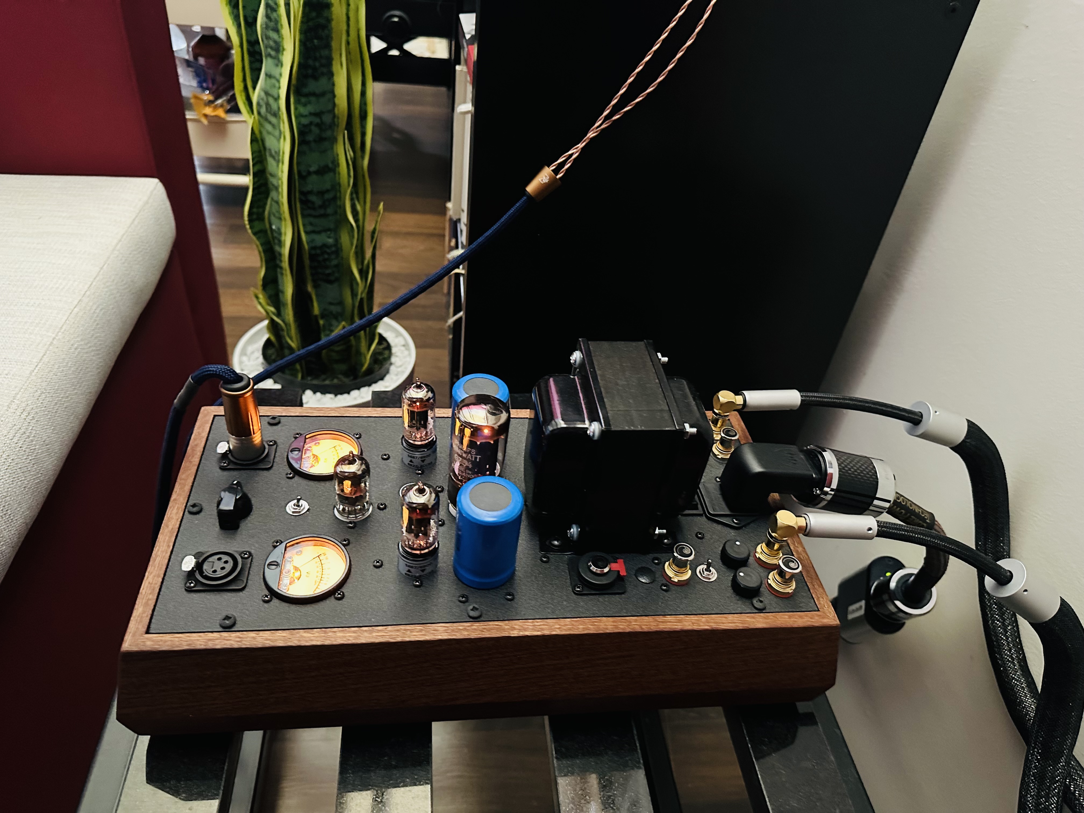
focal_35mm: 24
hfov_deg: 71.6
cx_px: 542
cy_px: 406
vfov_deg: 56.8
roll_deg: -7.6
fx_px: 752
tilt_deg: -38.7
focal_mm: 6.86
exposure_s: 1/30
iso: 1250
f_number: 1.78
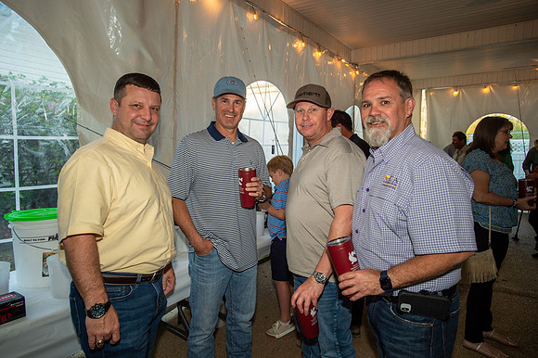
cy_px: 179
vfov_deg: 53.1
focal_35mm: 24
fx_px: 358
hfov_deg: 73.8
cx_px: 269
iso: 800
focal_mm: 24
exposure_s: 1/250
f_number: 4.5
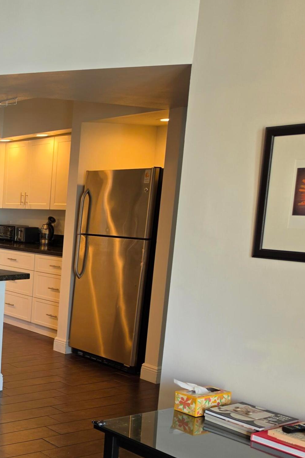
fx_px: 585
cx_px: -124
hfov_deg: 24.3
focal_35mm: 46
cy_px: 316
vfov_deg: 42.0
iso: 32
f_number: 1.4
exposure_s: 1/120
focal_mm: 6.5
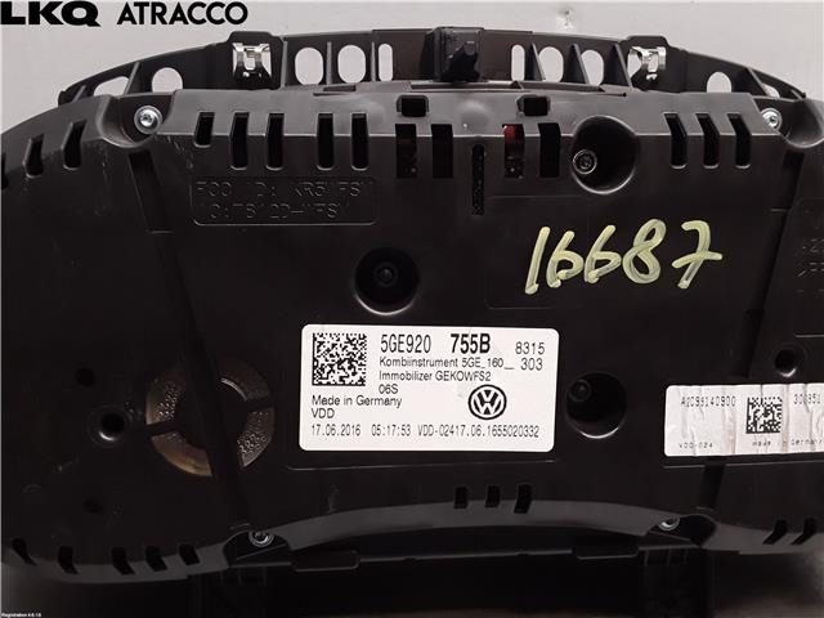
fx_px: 667
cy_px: 309
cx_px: 412
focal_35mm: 28
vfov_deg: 49.7
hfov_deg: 63.4
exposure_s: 1/100
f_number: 1.9
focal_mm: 2.91
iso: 100
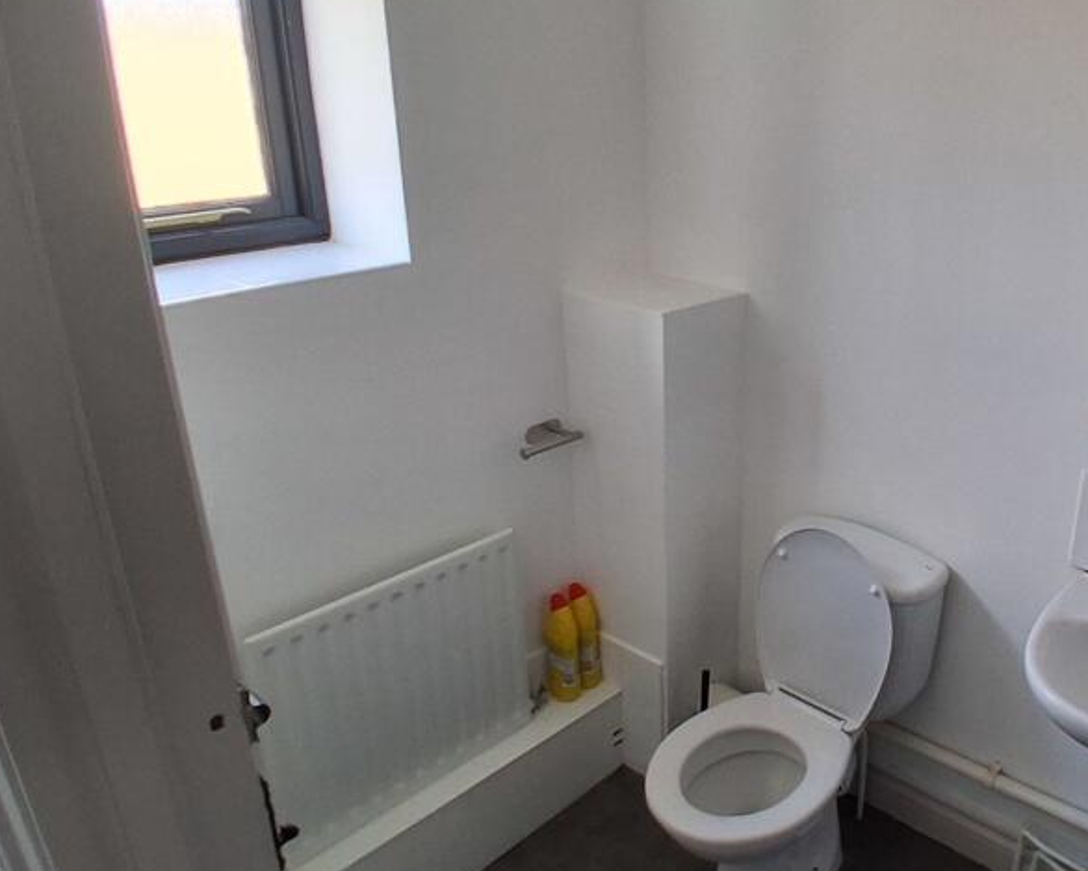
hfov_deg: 57.5
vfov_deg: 49.9
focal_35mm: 29
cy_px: 392
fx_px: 934
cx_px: 810
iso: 80
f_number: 2.2
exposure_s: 1/100
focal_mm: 1.4
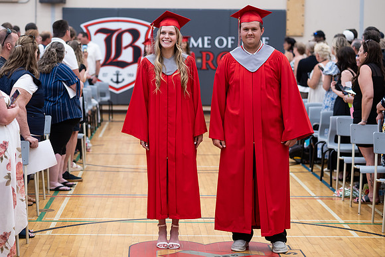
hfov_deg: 21.5
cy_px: 128
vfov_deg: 14.4
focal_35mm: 95
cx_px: 171
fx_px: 1015
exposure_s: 1/200
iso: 1000
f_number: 2.8
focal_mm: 85
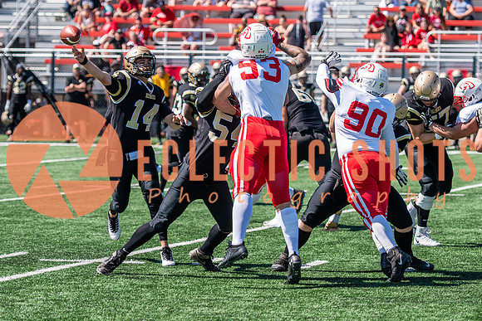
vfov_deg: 6.5
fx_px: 2815
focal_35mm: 210
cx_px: 270
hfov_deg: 9.8
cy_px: 120
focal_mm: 102
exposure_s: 1/2500
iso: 160
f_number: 2.8
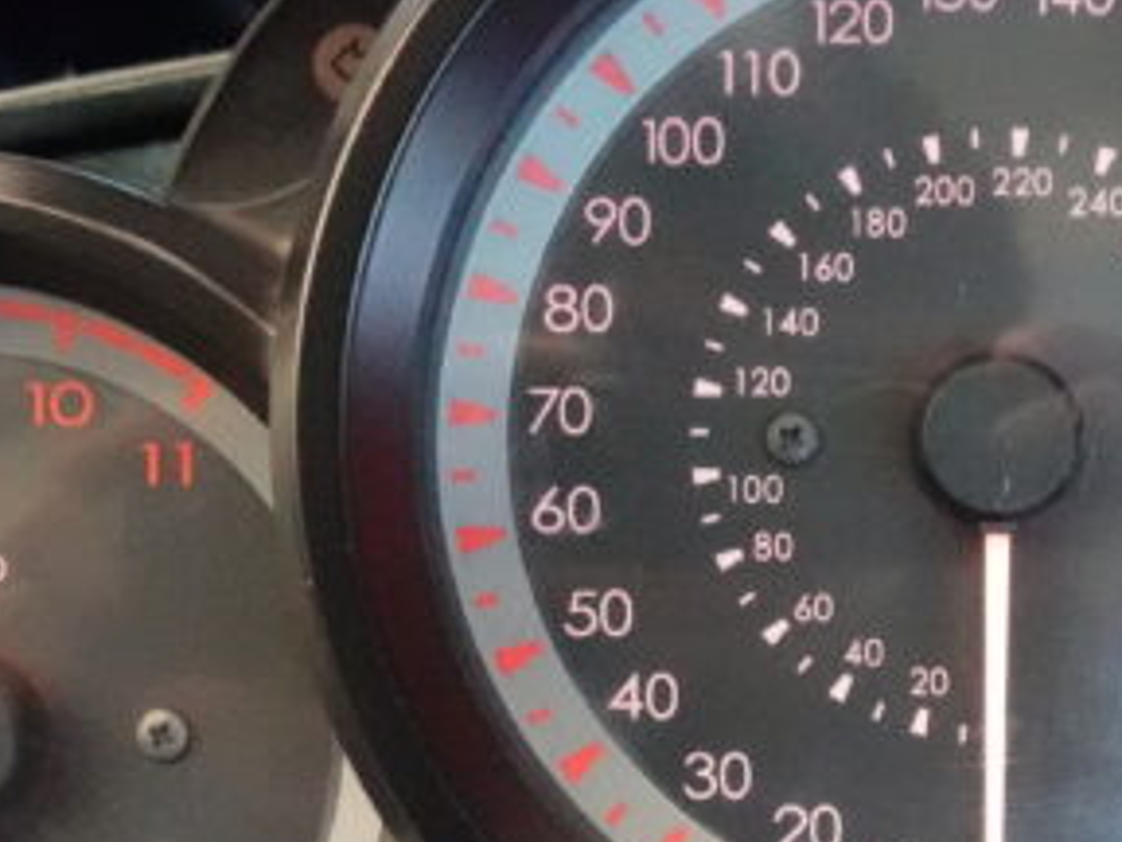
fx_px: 3209
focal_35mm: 99
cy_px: 606
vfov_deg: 14.9
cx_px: 705
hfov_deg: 19.8
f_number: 3.2
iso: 6400
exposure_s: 1/125
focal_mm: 10.77
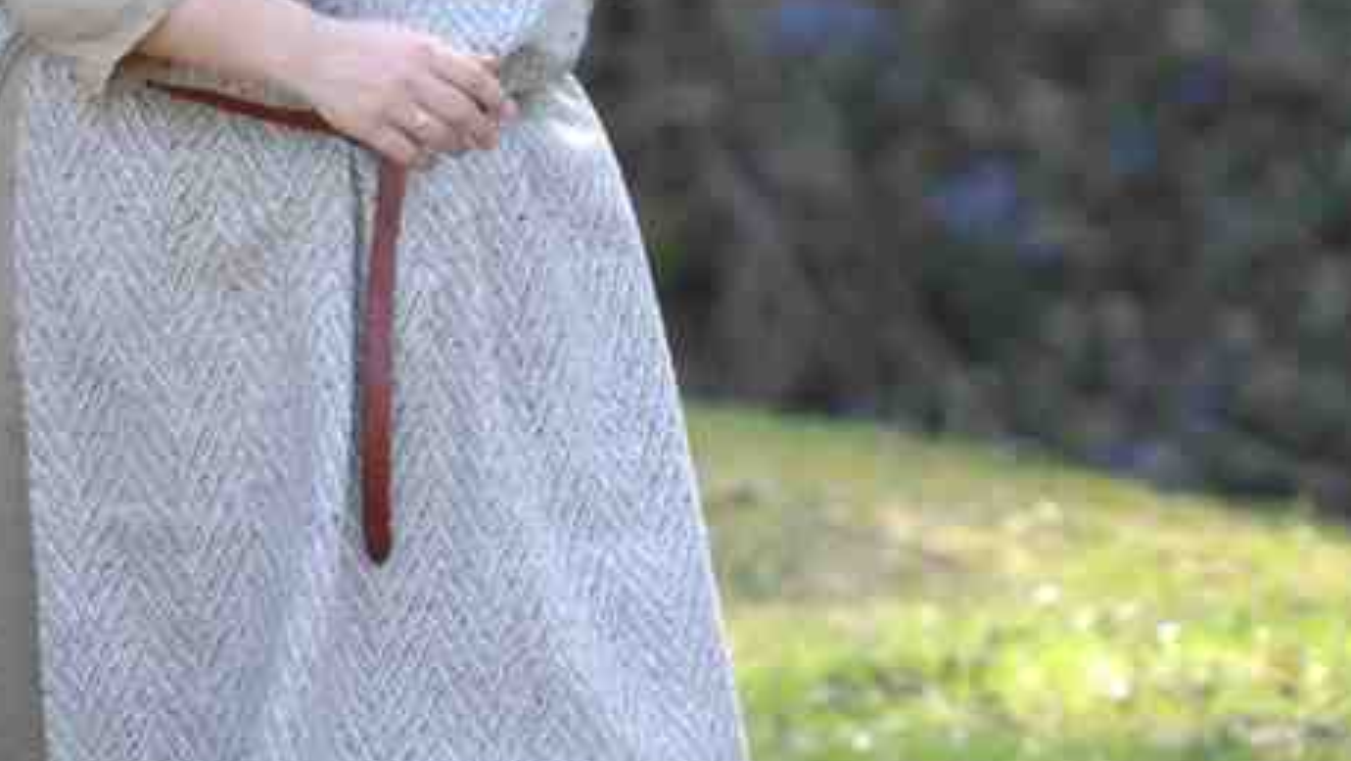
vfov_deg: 1.7
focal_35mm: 698
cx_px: 217
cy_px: -120
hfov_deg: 3.1
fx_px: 25010
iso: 200
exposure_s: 1/180
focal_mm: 200
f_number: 3.5
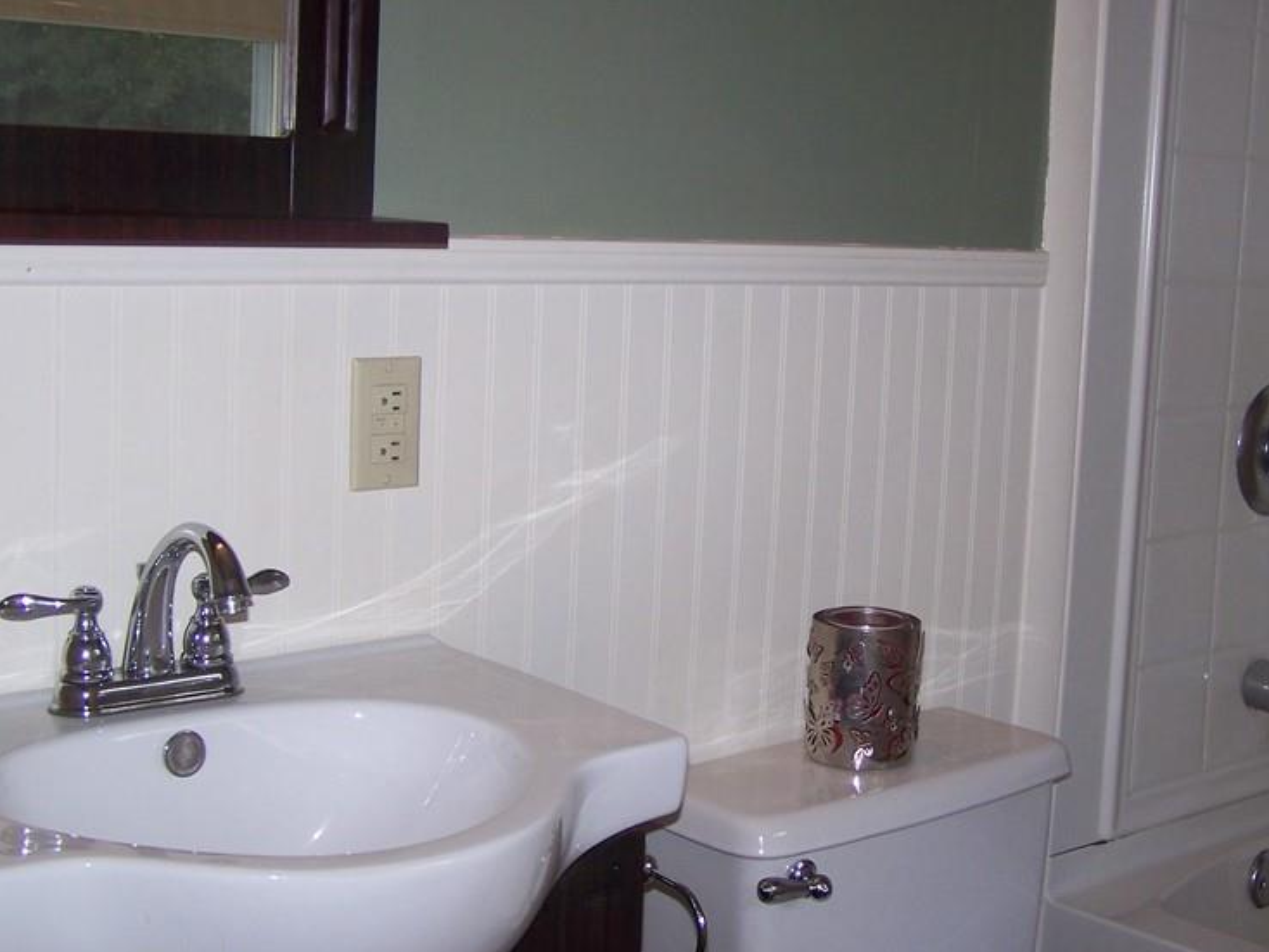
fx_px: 1944
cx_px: 773
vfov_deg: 27.5
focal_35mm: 53
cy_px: 441
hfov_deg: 36.0
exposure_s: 1/60
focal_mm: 6.3
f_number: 2.8
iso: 80
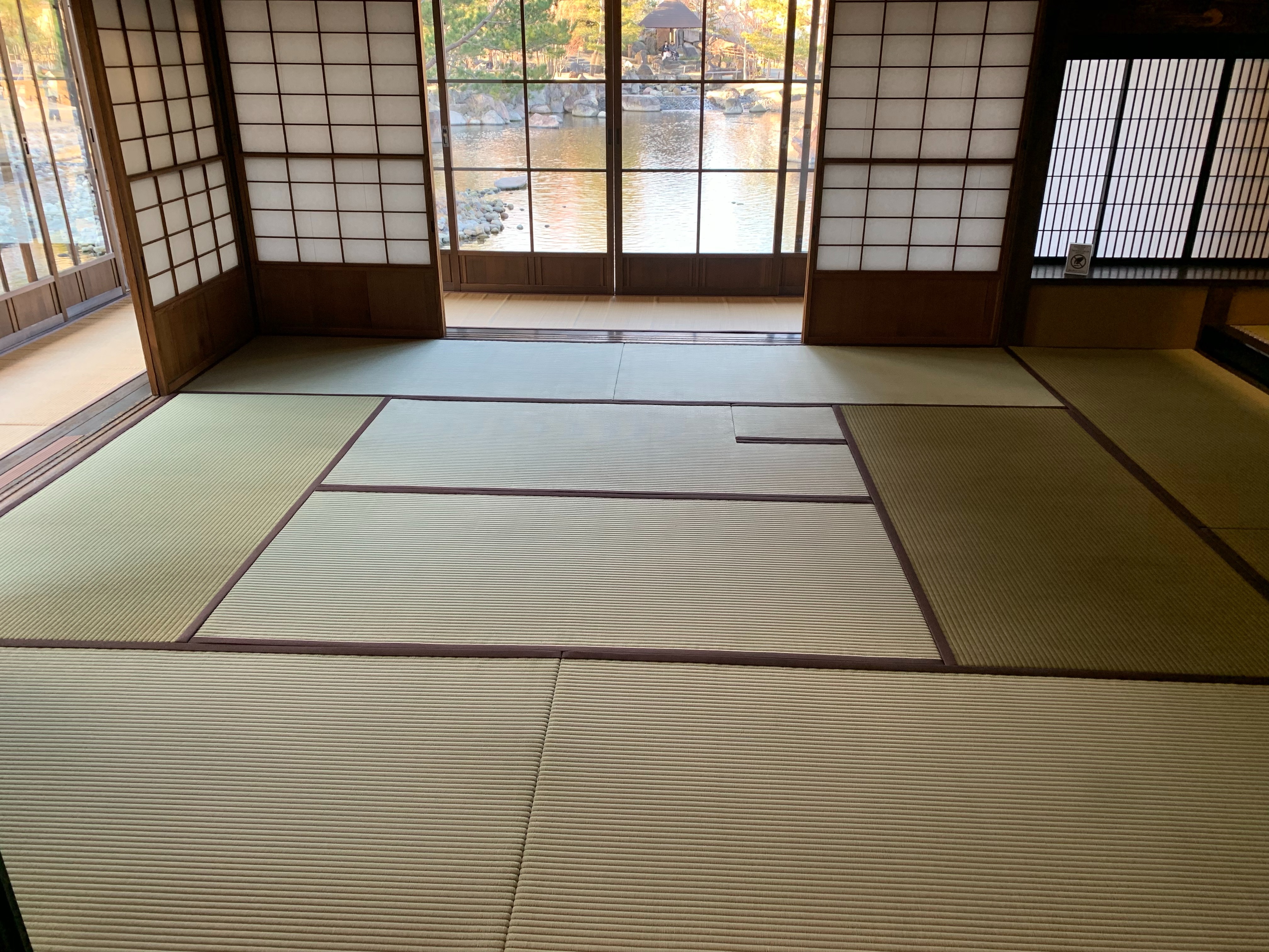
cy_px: 476
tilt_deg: -23.2
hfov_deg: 67.3
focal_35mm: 26
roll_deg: -0.2
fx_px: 953
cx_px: 634
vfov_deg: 53.1
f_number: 1.8
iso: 64
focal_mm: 4.25
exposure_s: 1/50
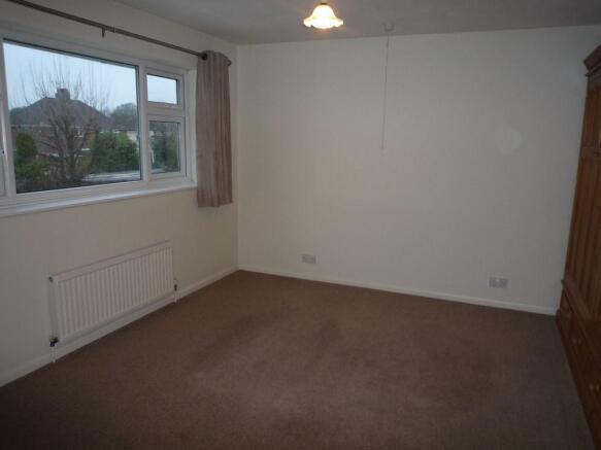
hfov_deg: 69.4
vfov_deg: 54.9
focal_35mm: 25
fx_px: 434
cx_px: 300
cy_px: 225
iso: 100
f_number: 2.8
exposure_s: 1/30
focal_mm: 4.4
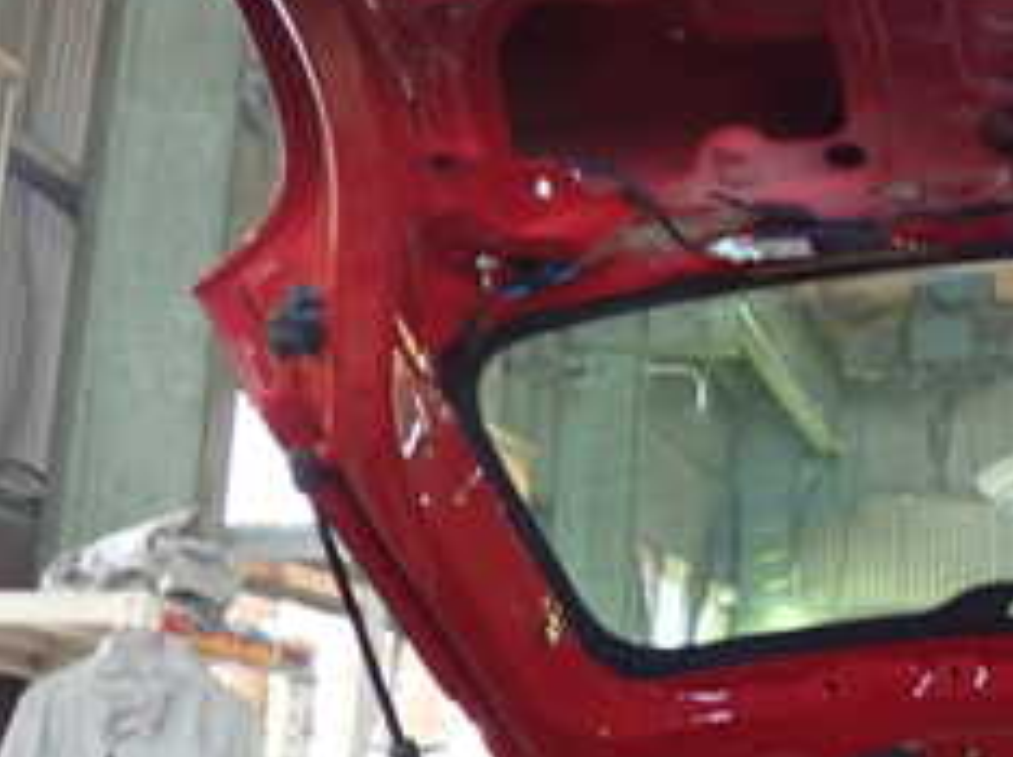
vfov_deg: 19.1
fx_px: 2251
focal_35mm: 77
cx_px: 1221
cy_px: 290
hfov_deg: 23.2
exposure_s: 1/30
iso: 250
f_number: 2.3
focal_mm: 5.4
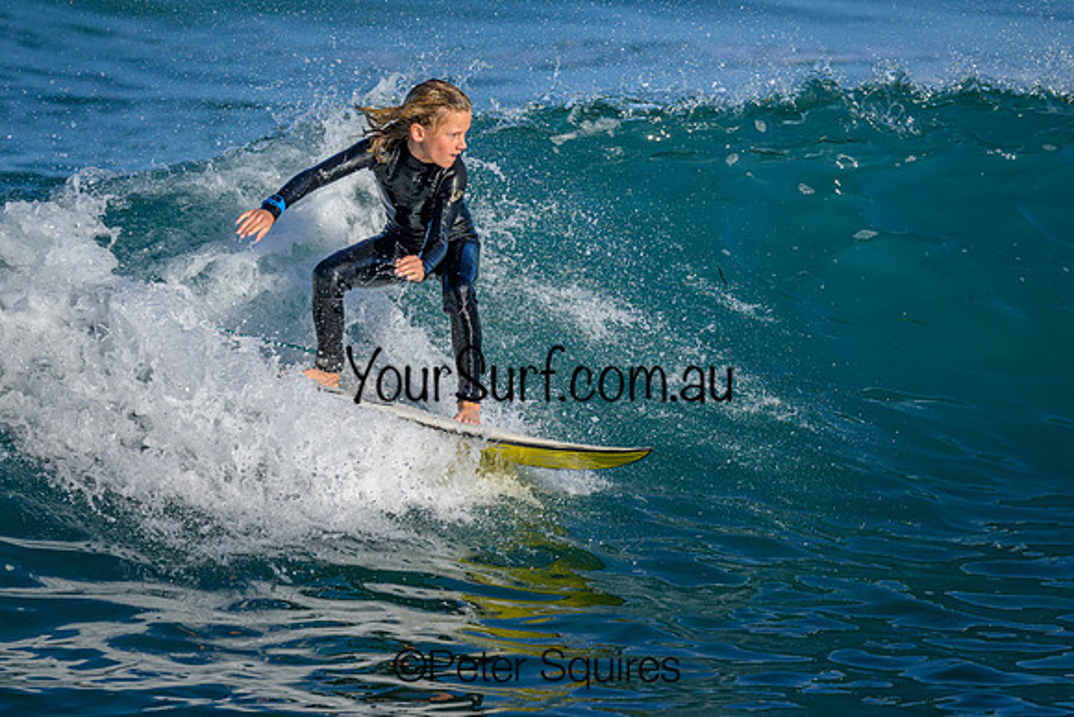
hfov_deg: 2.3
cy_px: 347
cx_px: 479
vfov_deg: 1.6
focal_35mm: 886
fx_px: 26443
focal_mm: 800
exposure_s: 1/2000
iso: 500
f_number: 8
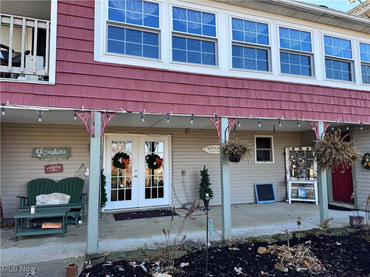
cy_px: 138
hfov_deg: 71.6
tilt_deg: +5.0
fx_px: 257
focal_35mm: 24
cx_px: 185
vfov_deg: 56.8
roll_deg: +0.7
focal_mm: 6.76
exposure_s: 1/419
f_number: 1.78
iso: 80
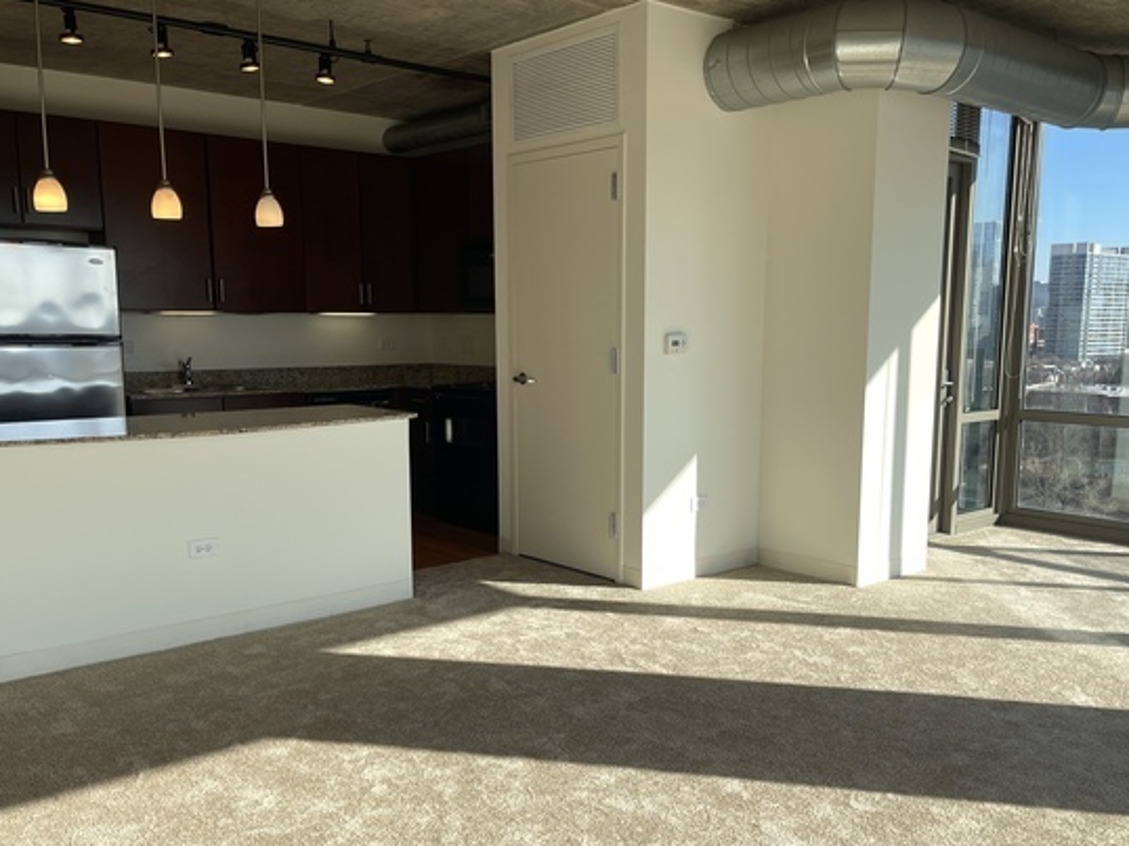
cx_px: 591
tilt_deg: -9.1
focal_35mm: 31
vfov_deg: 45.3
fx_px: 1011
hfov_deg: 58.3
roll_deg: +0.0
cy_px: 479
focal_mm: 5.1
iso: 32
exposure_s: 1/1642
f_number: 1.6
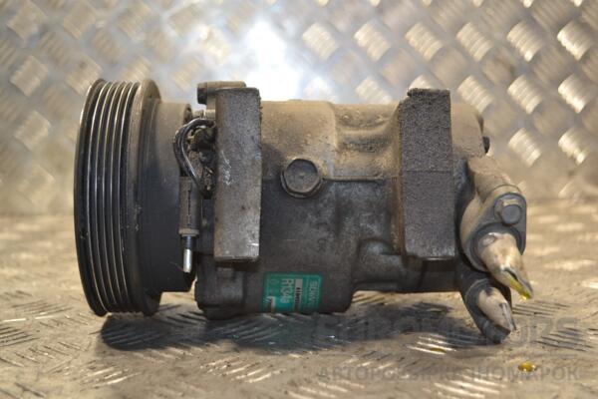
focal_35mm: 48
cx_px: 299
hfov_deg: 41.1
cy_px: 200
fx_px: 797
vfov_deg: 28.1
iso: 450
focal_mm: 32
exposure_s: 1/60
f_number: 4.8
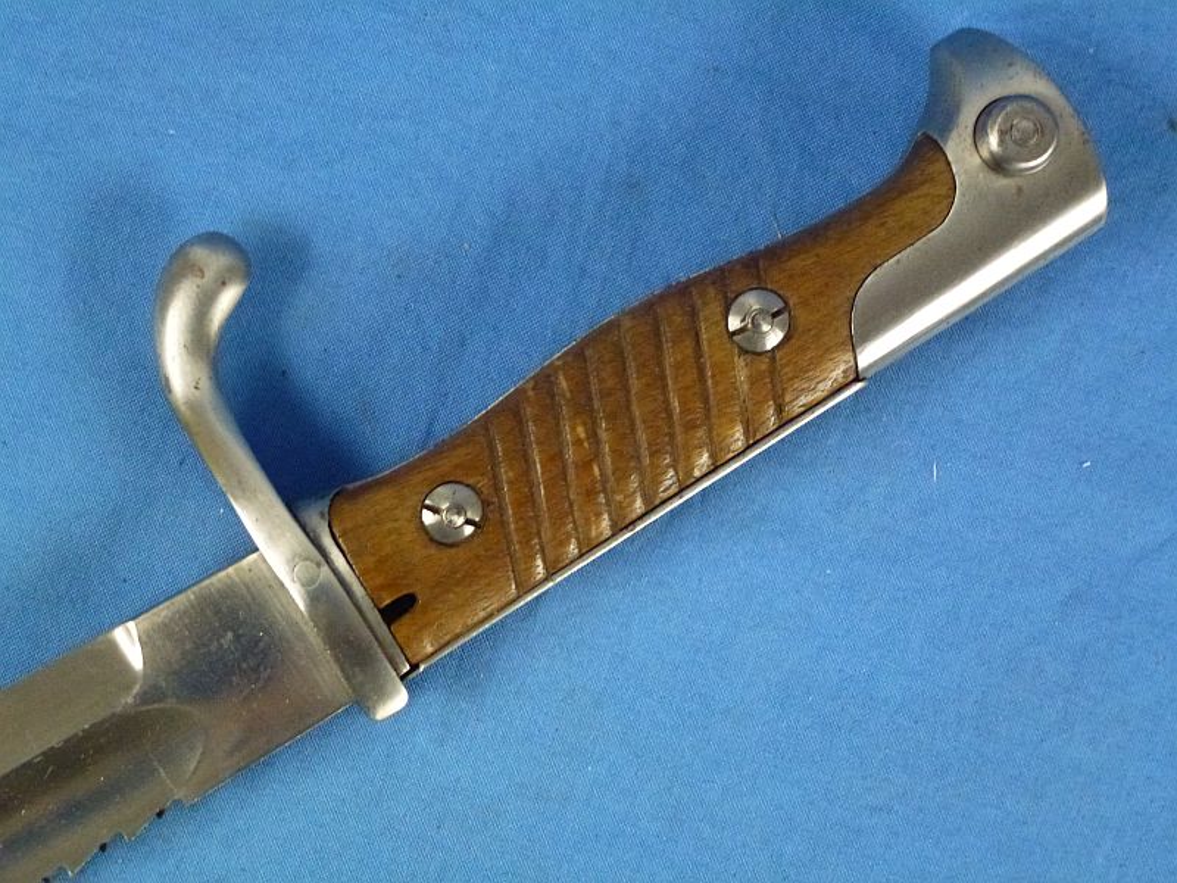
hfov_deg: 27.4
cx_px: 588
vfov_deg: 20.7
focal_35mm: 71
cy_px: 442
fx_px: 2414
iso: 800
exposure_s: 1/125
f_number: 4.7
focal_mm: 12.7
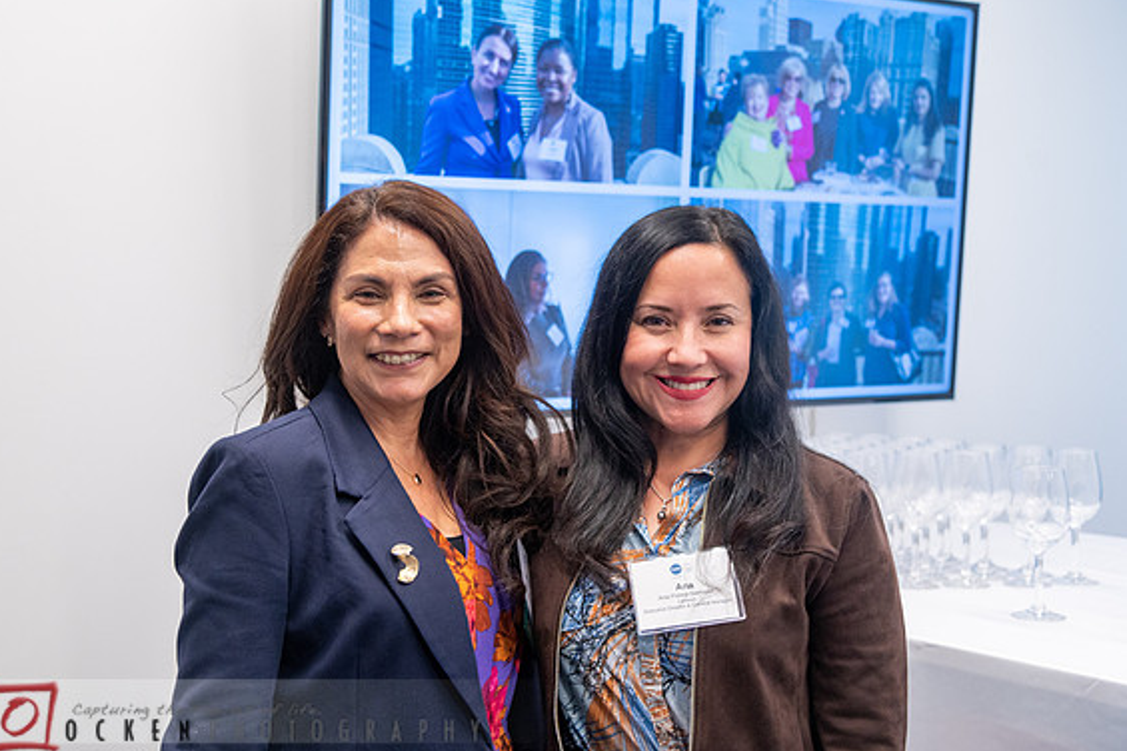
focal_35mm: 45
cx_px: 524
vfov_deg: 29.9
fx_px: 1409
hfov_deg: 43.6
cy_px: 354
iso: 1600
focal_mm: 40
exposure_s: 1/125
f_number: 4
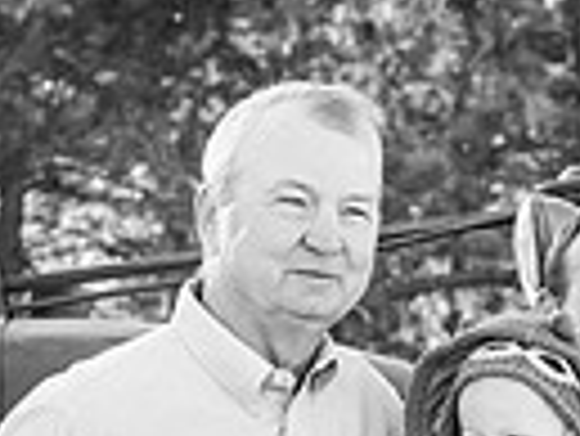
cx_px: 279
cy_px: 721
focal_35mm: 302
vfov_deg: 4.9
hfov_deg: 6.6
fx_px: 5065
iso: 1000
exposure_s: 1/320
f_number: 7.1
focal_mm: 70
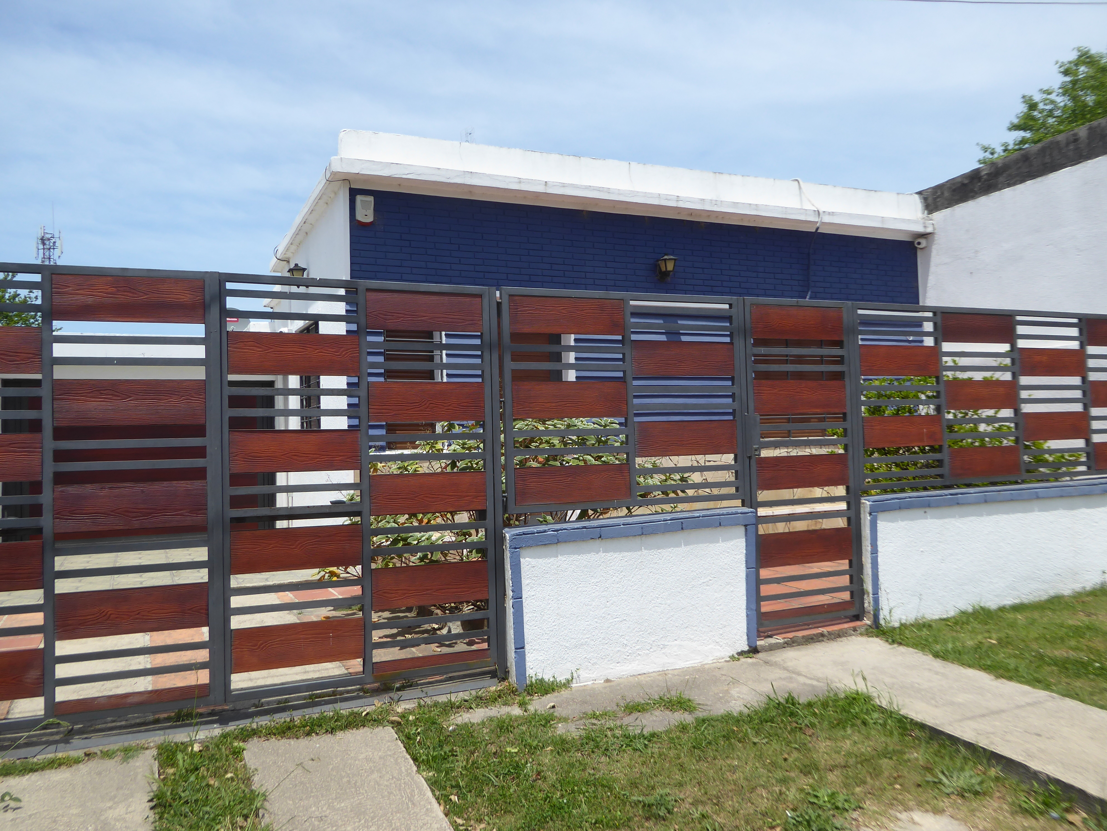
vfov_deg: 48.2
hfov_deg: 61.7
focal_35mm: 29
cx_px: 554
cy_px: 416
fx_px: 927
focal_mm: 5
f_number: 3.5
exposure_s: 1/800
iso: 80
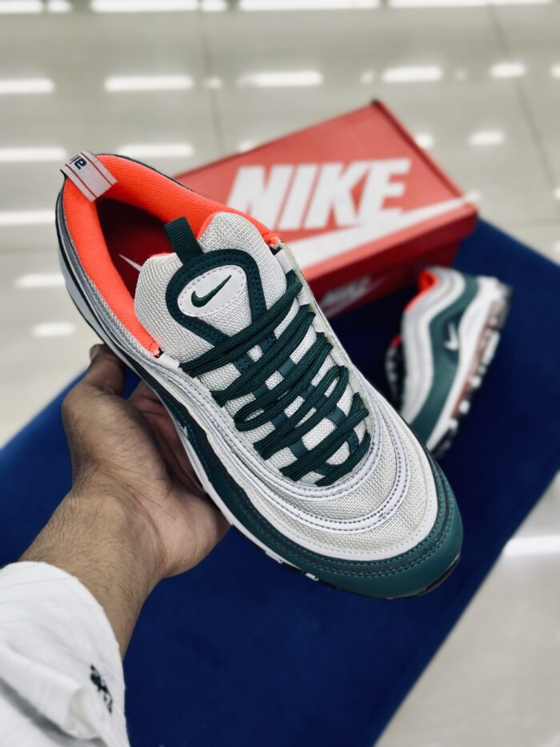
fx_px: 1035
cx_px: 280
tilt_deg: -55.5
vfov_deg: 39.7
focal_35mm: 48
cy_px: 374
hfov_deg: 30.3
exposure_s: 1/104
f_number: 1.78
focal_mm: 6.86
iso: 64
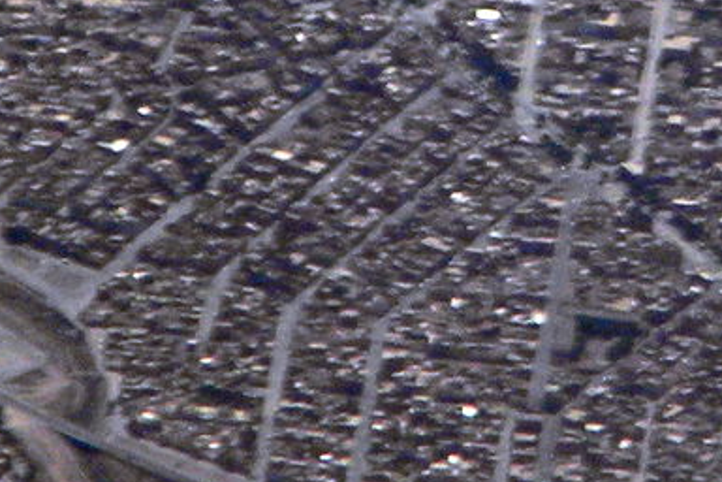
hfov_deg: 1.0
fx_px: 43176
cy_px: -49
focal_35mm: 2153
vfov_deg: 0.6
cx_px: 662
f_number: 5.4
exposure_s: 1/288
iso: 80
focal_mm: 75
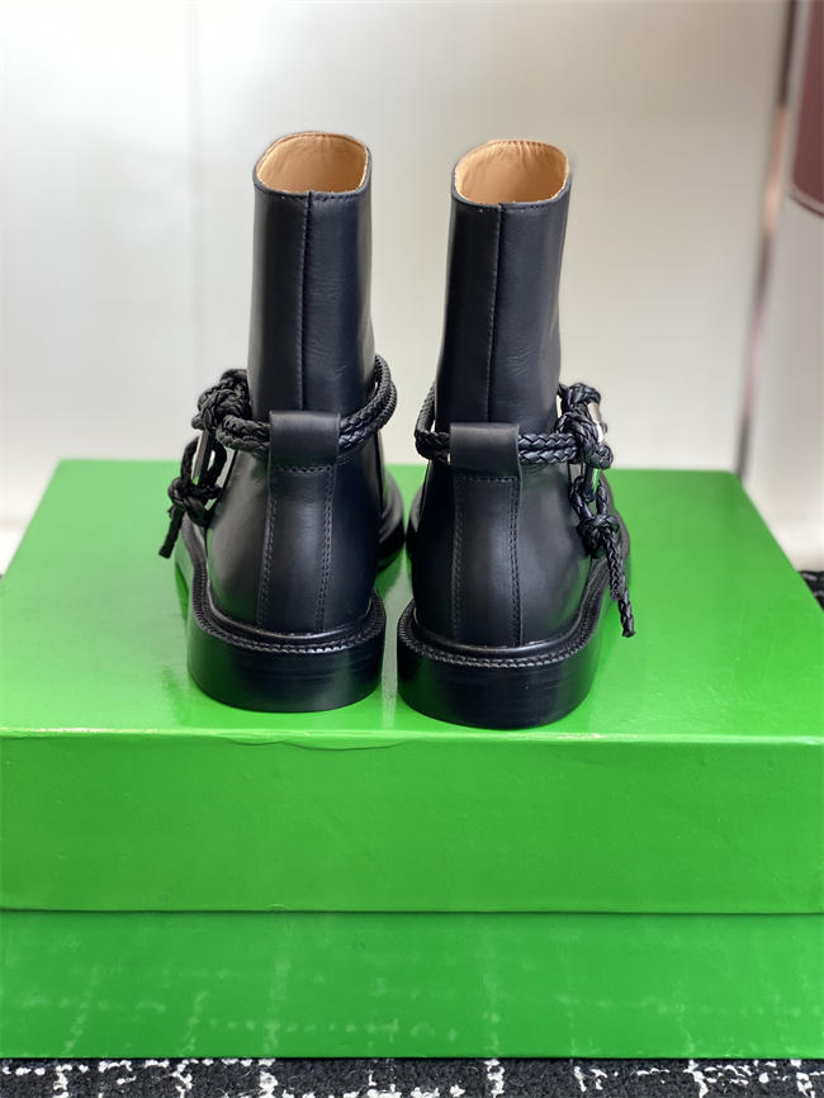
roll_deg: -2.7
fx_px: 1650
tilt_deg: -20.6
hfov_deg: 28.0
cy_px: 549
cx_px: 412
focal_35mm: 52
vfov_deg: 36.8
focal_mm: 6
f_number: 2
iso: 64
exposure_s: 1/122
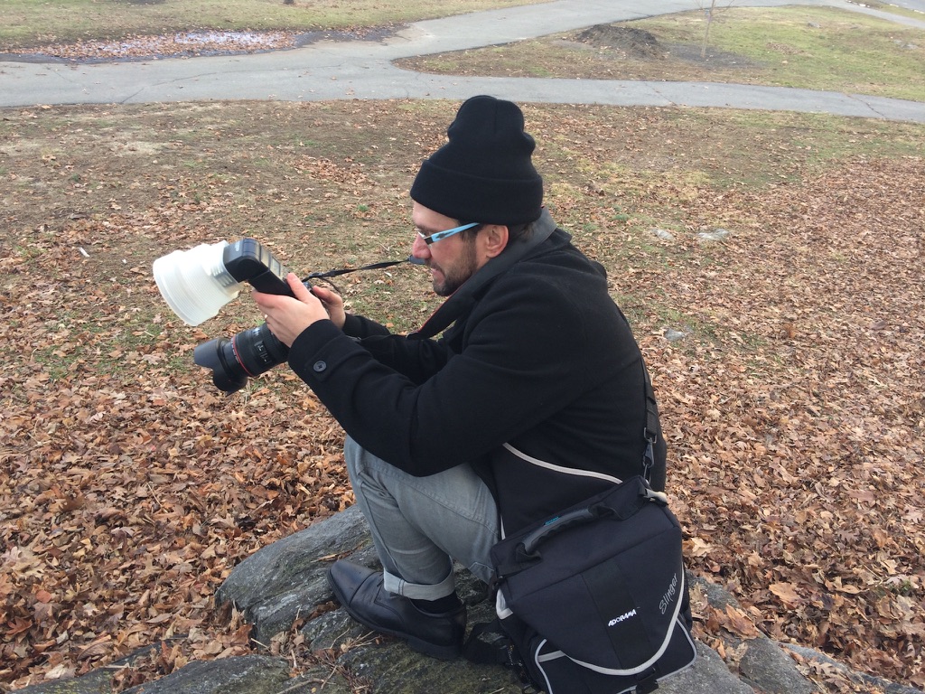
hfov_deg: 61.7
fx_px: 775
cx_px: 462
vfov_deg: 48.2
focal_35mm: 29
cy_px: 347
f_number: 2.2
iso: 40
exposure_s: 1/60
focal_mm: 4.15
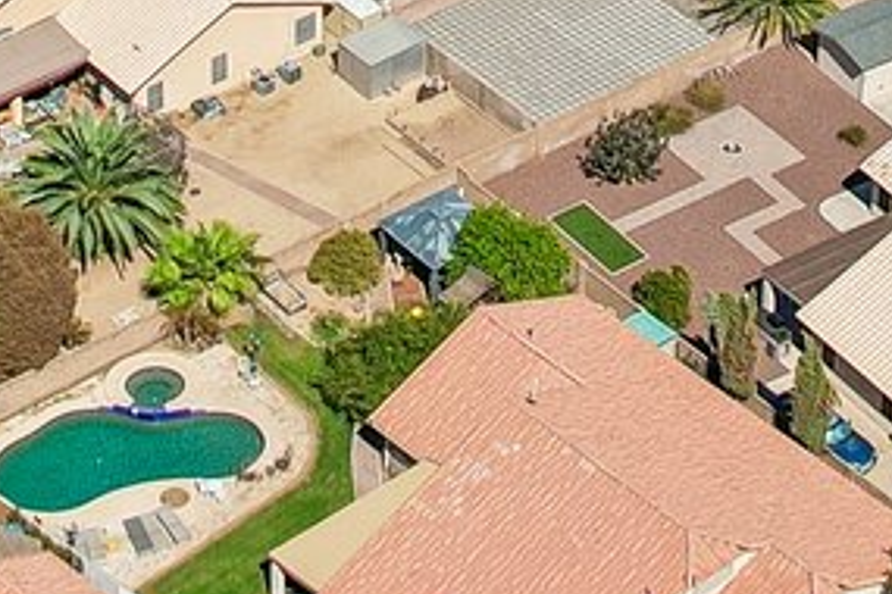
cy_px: -827
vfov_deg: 8.0
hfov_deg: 13.0
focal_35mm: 158
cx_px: 357
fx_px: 3915
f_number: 2.8
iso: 100
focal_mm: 8.4
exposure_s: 1/240
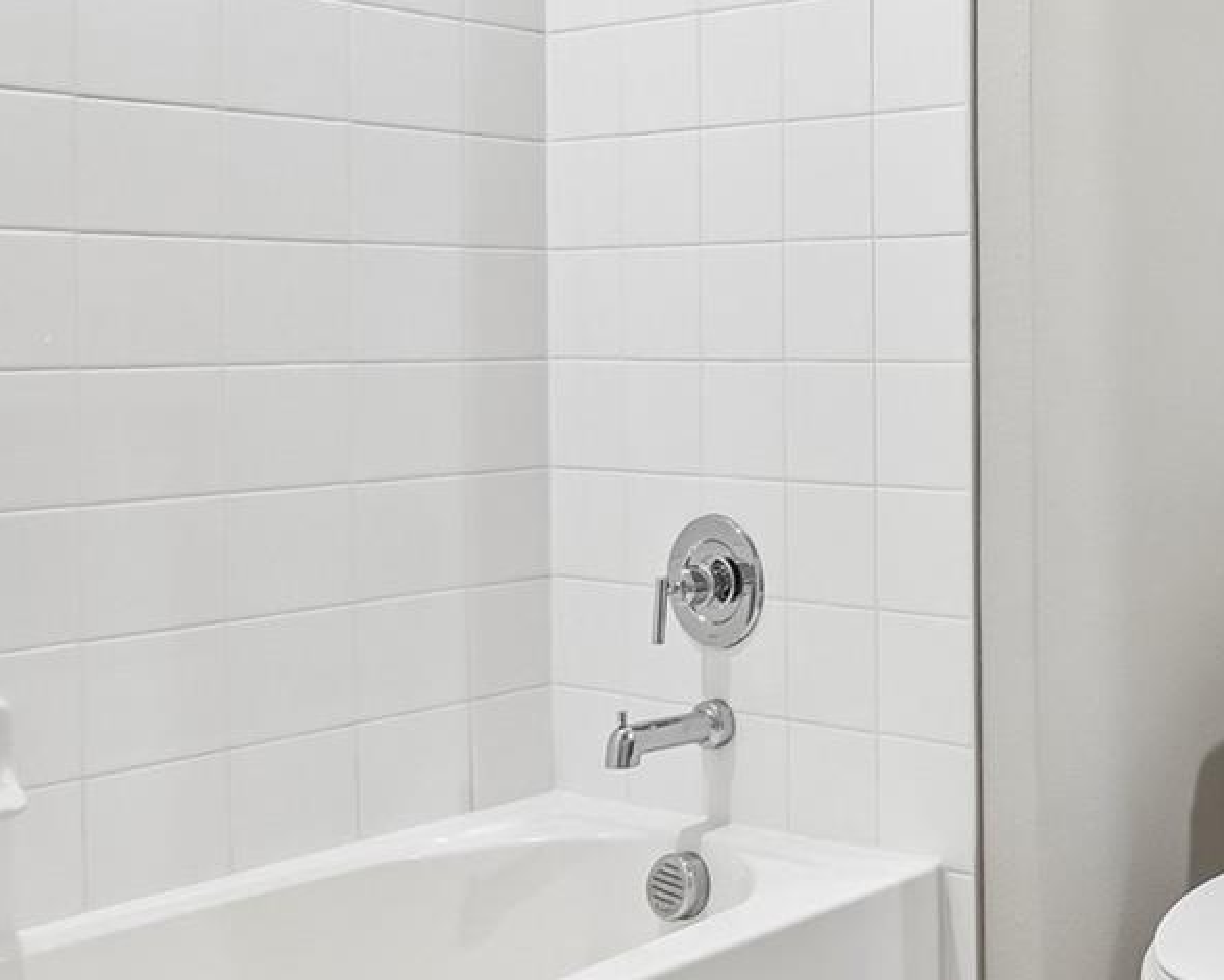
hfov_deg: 34.0
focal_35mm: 46
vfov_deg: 32.6
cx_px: 1399
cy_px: 357
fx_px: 1667
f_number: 8
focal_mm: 12
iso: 400
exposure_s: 1/10
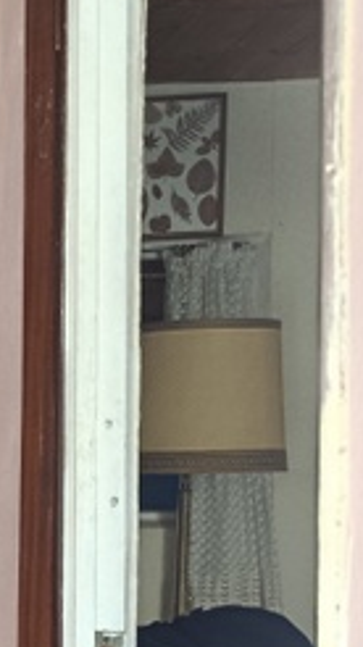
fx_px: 1457
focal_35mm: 85
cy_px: 589
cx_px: -516
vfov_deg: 24.3
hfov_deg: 11.6
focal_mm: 5.24
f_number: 1.7
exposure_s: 1/100
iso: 630
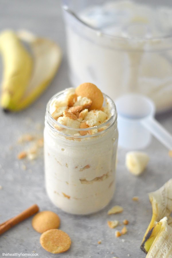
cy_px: 129
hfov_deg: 18.2
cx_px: 86
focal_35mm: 75
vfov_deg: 27.0
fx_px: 538
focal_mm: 50
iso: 1800
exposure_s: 1/500
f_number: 2
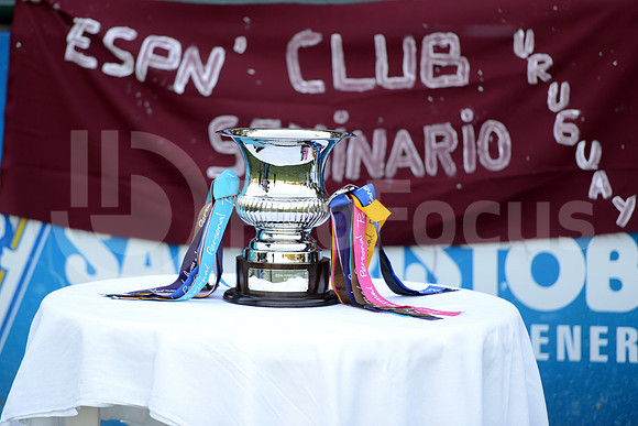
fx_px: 3456
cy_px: 213
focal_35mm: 195
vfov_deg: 7.0
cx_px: 319
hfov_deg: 10.5
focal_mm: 195
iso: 250
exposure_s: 1/200
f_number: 2.8
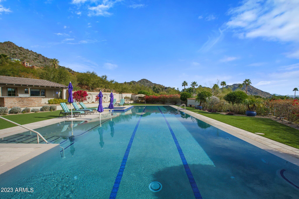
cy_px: 100
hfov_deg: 96.7
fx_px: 133
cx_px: 150
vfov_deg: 73.8
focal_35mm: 16
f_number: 13
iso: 400
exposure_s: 1/350
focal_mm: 16
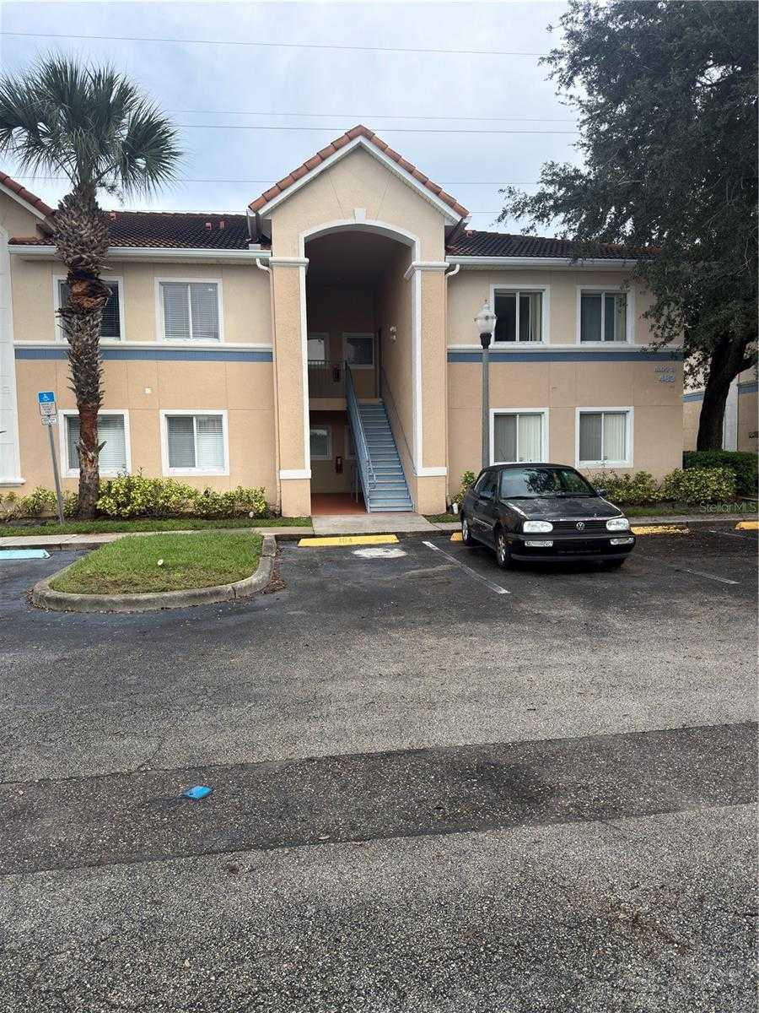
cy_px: 506
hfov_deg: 56.8
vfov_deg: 71.6
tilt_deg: -3.9
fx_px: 702
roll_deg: +0.0
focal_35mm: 24
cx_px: 380
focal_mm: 6.76
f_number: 1.78
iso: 80
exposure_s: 1/1692
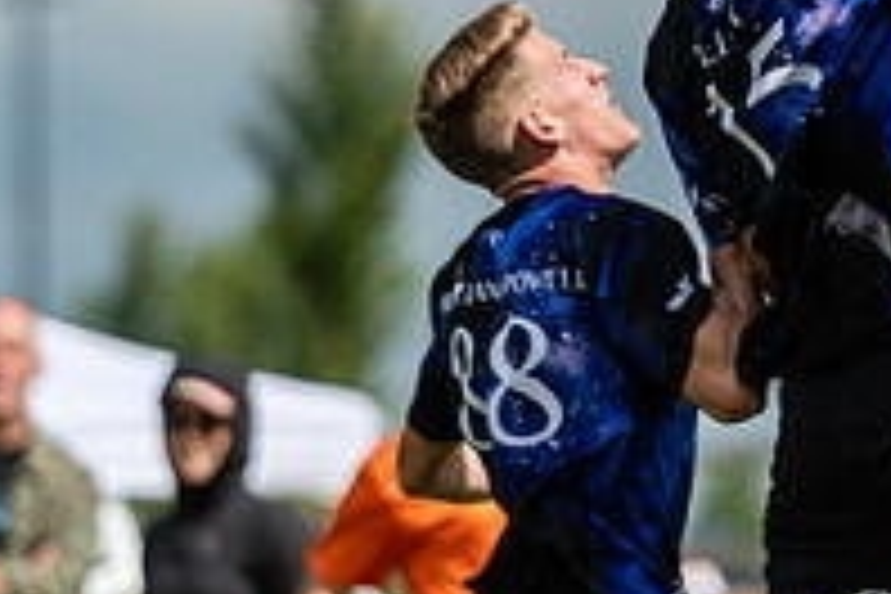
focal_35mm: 879
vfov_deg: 1.6
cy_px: -164
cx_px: 1102
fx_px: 21754
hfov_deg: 2.3
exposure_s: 1/2500
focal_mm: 200
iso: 100
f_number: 2.8
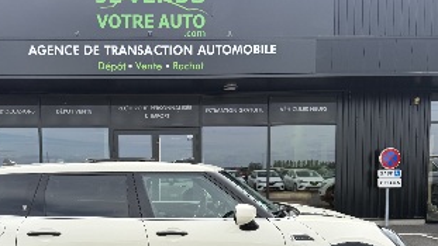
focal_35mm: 35
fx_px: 407
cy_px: 200
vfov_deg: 32.7
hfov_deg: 55.9
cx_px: 161
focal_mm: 6.76
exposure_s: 1/2445
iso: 80
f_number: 1.78
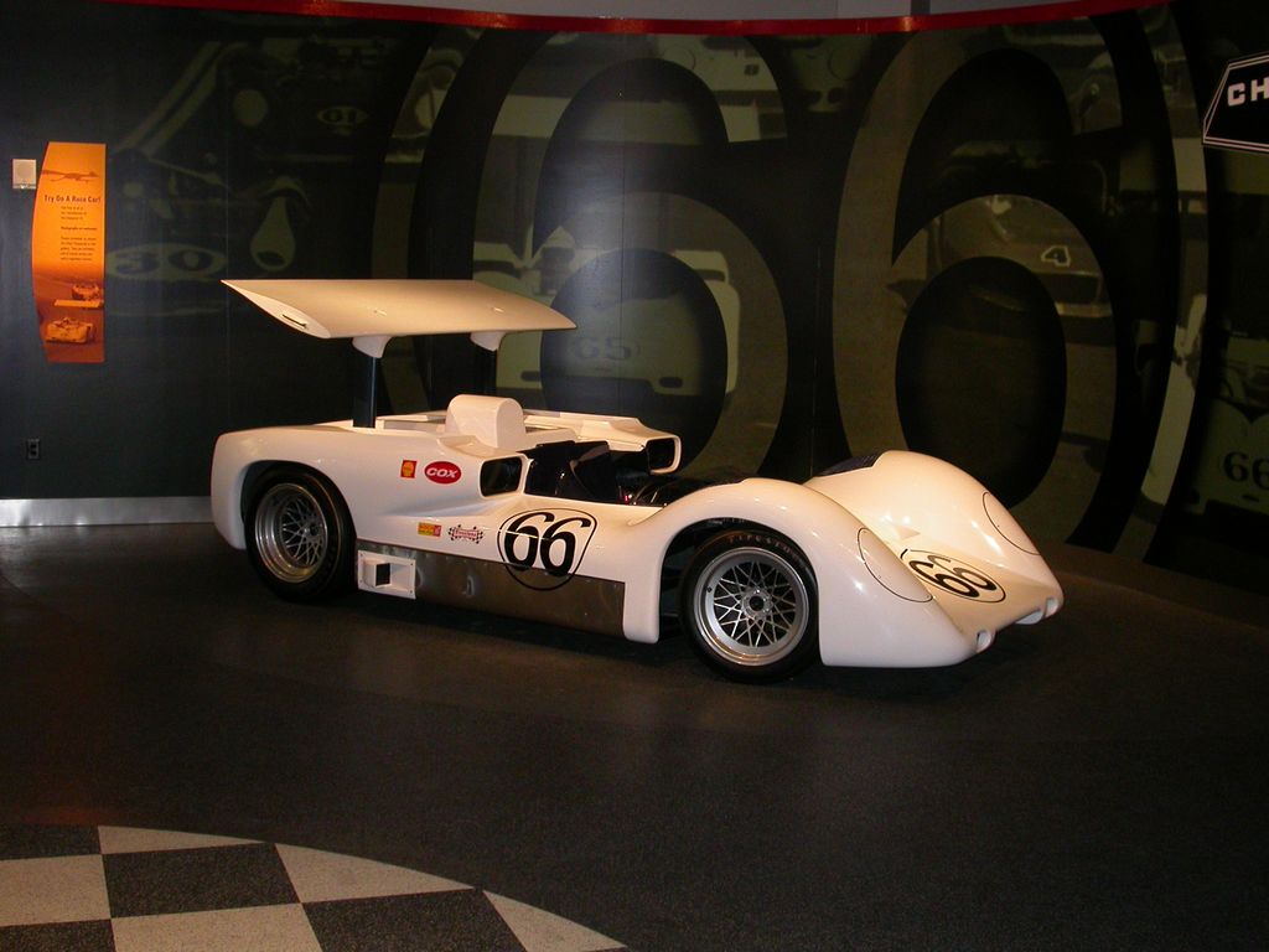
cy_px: 476
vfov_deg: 32.2
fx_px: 1650
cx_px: 634
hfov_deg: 42.1
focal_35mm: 45
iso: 200
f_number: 2.7
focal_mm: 9.3
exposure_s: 1/60
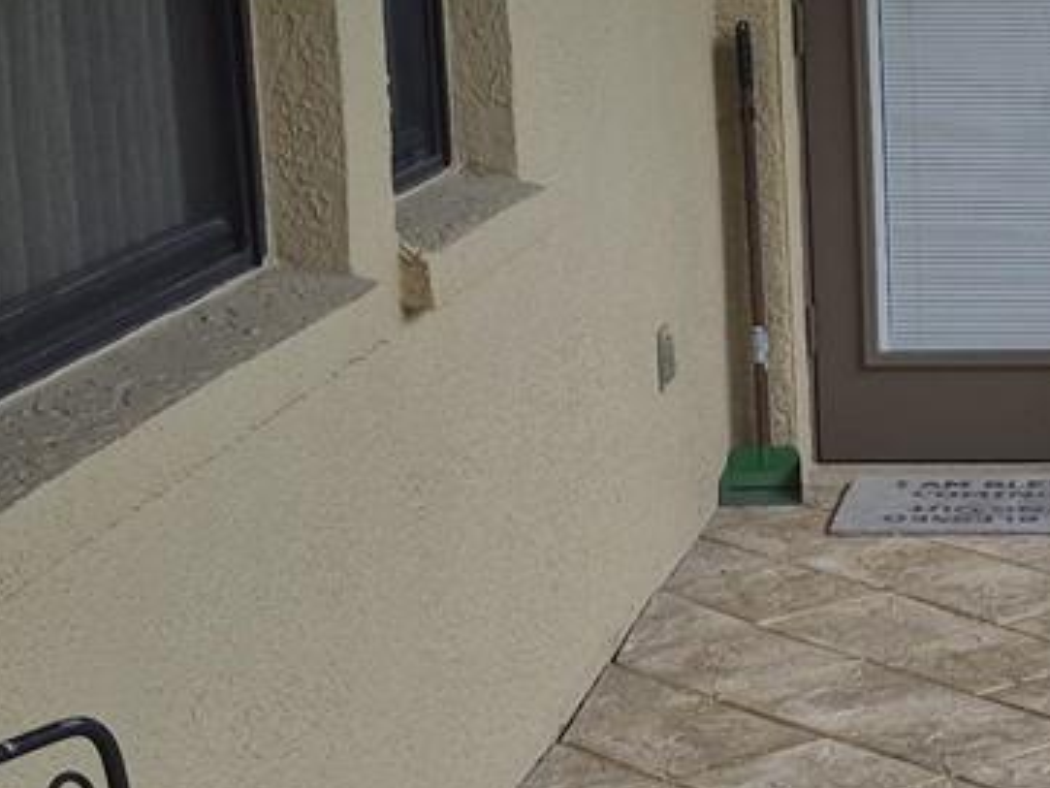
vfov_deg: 14.5
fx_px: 3095
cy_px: 363
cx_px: 1419
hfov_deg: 17.8
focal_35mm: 102
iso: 25
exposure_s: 1/177
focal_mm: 5.4
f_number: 1.8
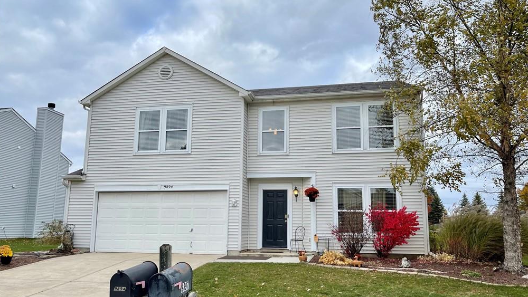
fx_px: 406
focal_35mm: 29
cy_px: 160
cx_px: 267
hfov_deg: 66.1
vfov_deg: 40.2
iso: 32
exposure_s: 1/1109
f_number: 1.6
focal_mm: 5.1
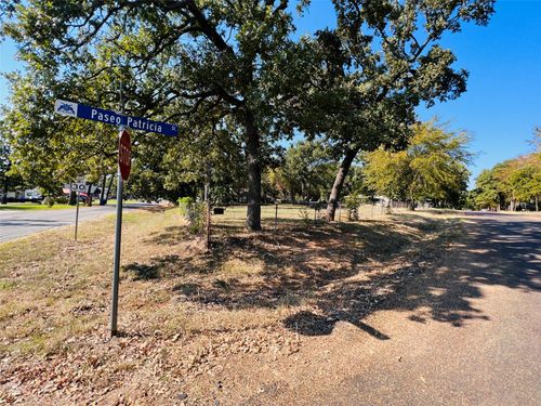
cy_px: 203
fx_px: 203
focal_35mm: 13
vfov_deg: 89.9
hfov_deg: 106.2
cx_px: 270
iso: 32
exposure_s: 1/421
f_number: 1.8
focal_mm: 1.57
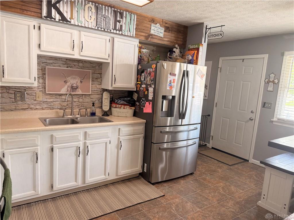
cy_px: 110
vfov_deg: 56.8
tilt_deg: -7.3
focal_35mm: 24
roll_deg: -3.8
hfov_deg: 71.6
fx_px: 204
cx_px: 147
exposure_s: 1/60
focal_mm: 6.76
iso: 125
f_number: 1.78
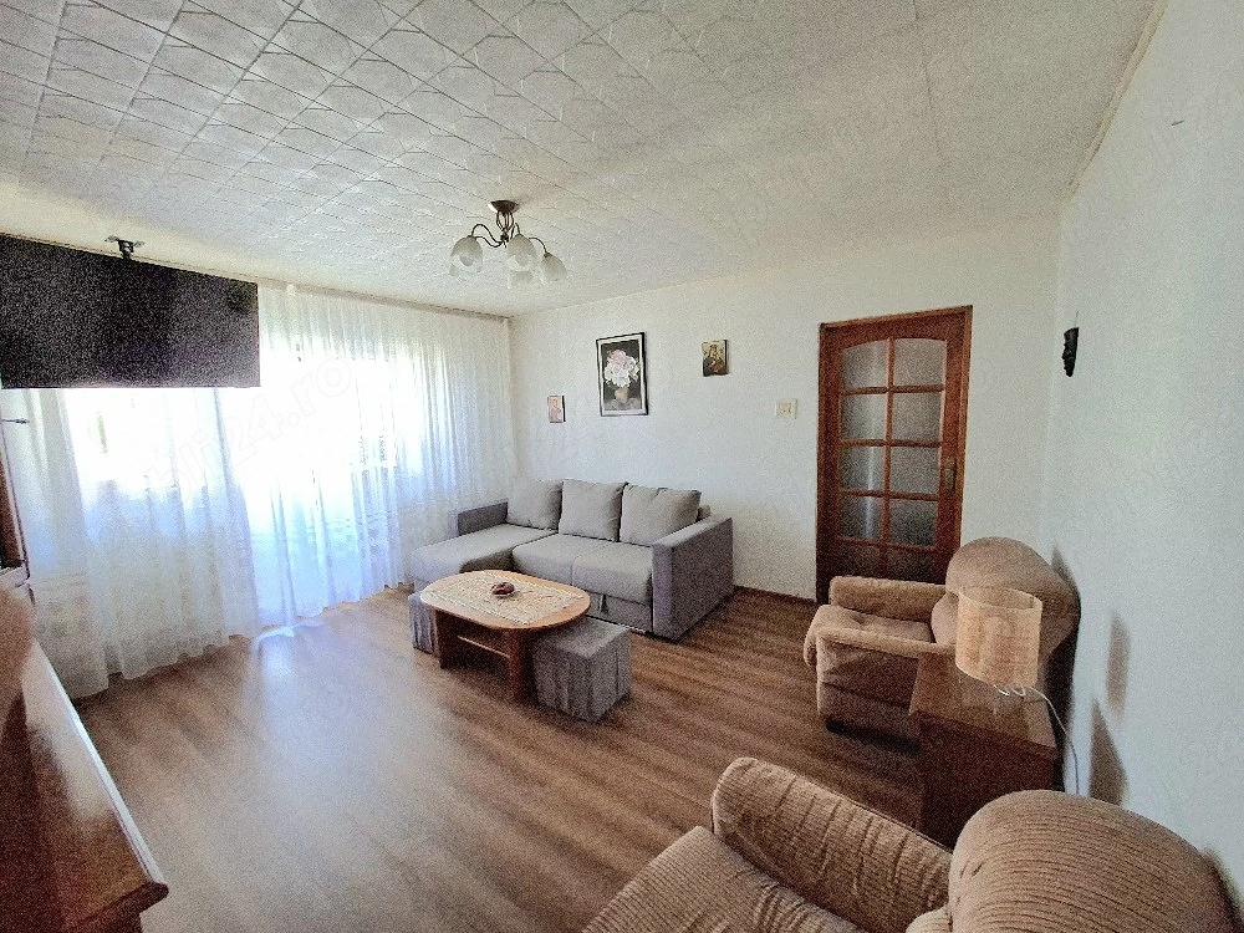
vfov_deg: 89.9
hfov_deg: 106.2
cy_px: 466
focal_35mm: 13
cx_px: 622
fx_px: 467
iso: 250
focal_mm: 1.74
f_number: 2.2
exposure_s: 1/24
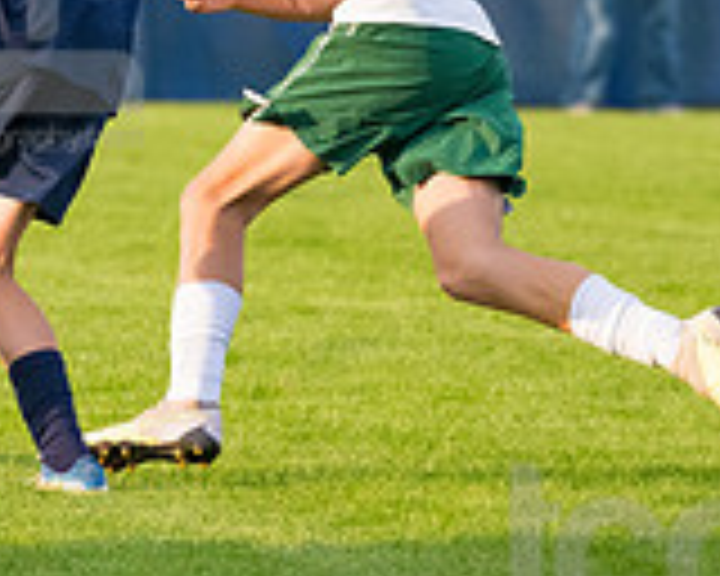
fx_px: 22524
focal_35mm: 1057
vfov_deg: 1.5
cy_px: -7
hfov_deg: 1.8
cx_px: 9
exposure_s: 1/2000
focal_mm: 310
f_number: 5.6
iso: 3200
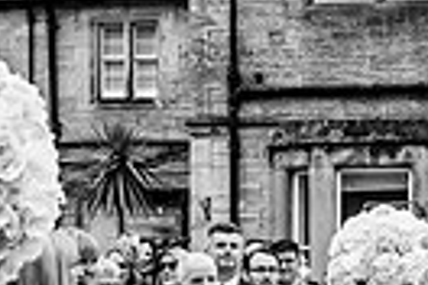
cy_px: 325
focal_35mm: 185
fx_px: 2199
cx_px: 176
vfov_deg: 7.4
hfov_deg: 11.1
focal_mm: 42
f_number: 5.6
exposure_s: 1/1250
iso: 500
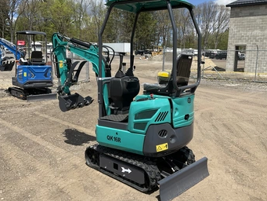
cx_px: 136
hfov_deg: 53.9
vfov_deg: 41.8
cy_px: 93
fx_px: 262
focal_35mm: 34
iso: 25
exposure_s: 1/1786
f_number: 1.8
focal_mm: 3
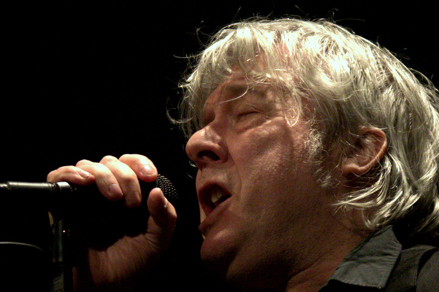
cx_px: 220
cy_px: 146
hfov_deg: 9.8
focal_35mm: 210
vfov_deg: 6.5
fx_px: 2559
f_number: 2.8
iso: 3200
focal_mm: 140
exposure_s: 1/400
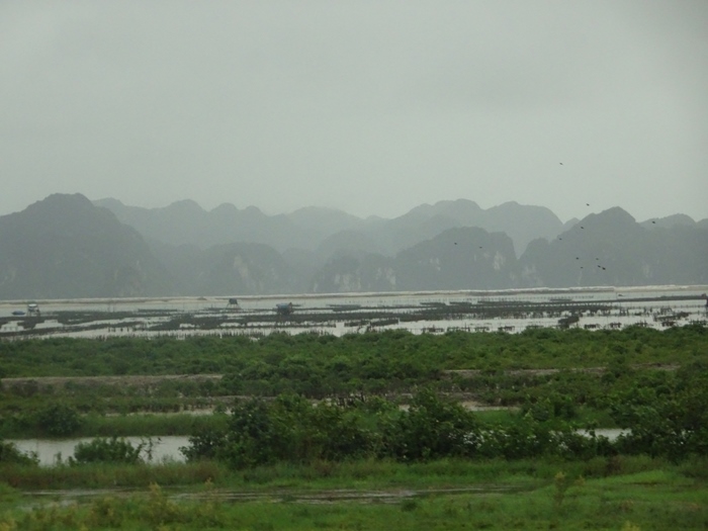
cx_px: 354
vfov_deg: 6.8
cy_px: 266
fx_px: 4479
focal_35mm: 219
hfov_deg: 9.0
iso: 1000
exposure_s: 1/250
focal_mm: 37.35
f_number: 6.3
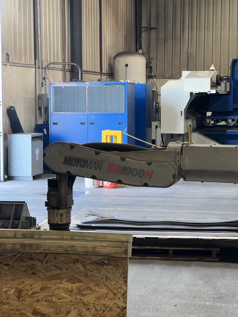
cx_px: 119
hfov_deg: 19.1
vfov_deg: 25.3
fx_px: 706
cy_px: 158
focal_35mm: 77
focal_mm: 9
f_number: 2.8
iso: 500
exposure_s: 1/60
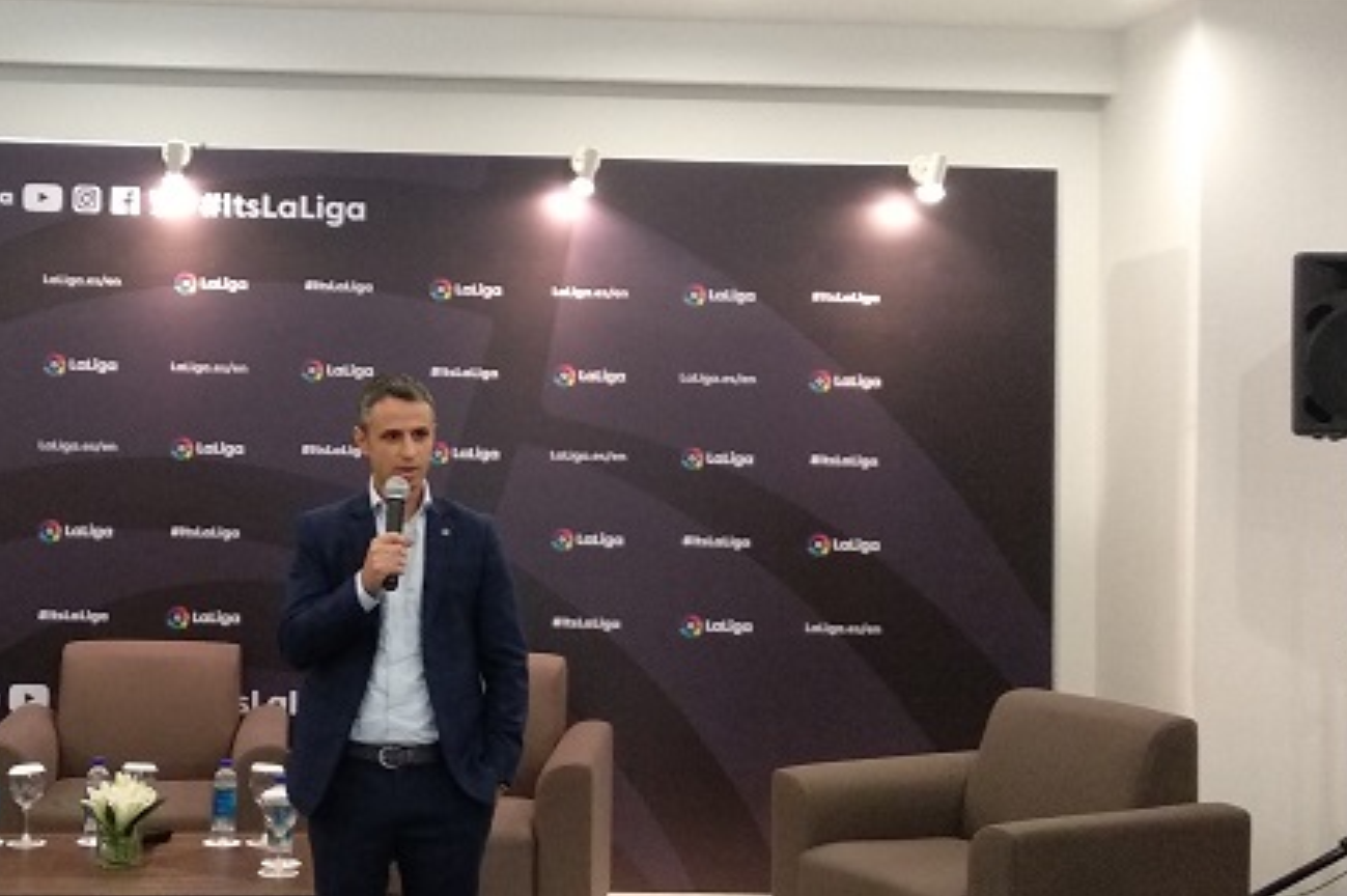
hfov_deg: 38.8
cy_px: 361
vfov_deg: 26.9
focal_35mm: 50
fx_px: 1869
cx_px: 364
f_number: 2.2
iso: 800
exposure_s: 1/17
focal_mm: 3.81
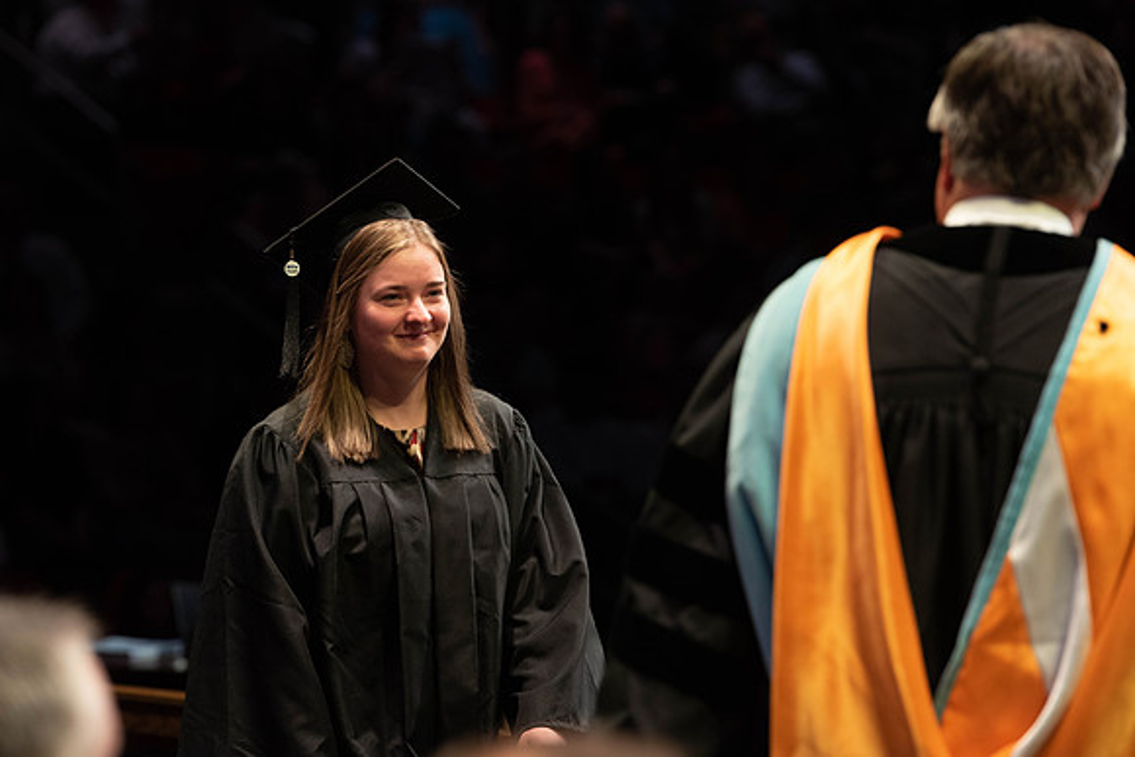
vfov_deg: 7.1
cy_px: 349
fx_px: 6114
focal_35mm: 194
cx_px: 524
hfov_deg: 10.6
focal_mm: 180
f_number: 4.5
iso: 1600
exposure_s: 1/320
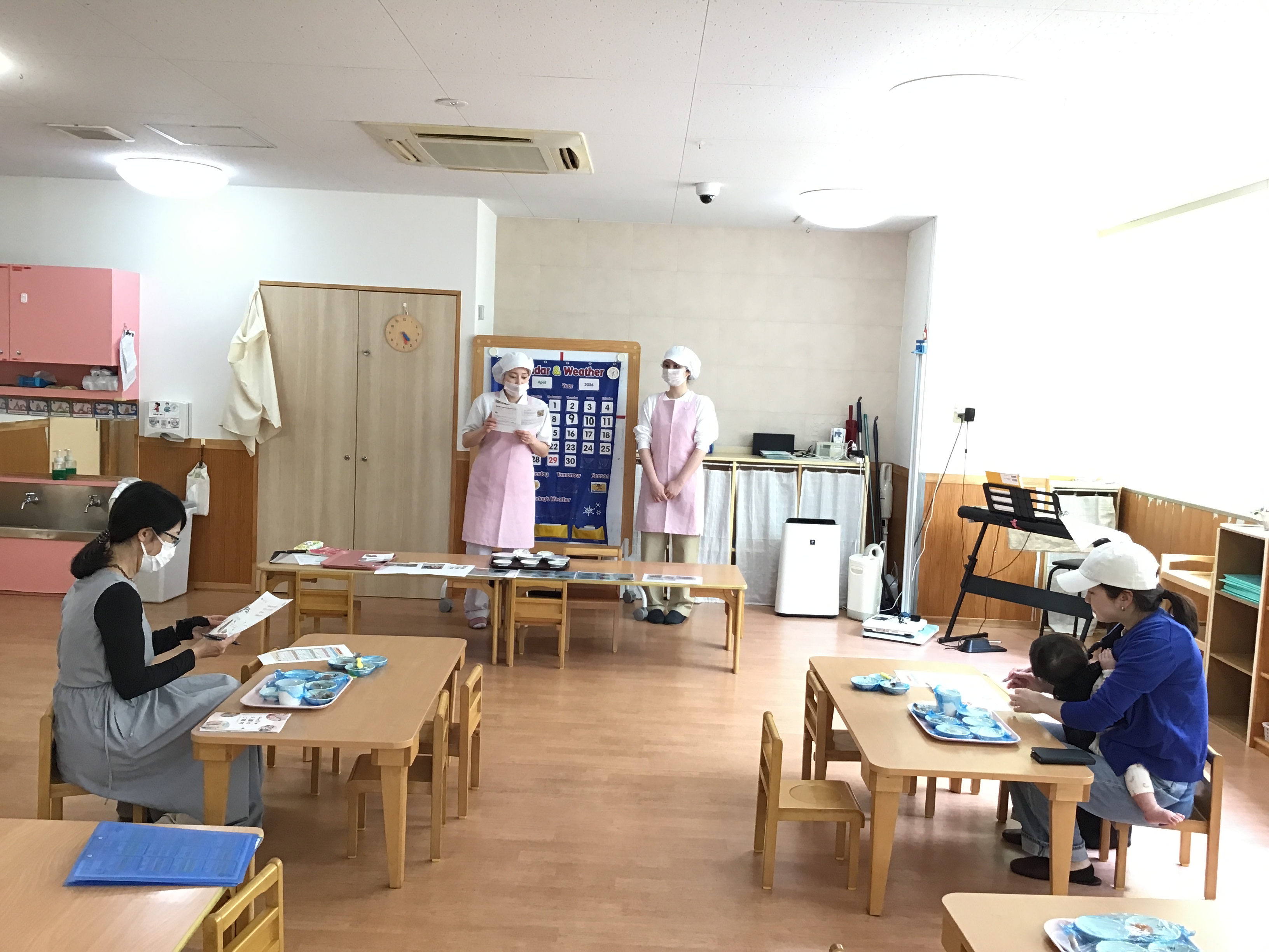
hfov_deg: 58.4
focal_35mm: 31
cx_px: 634
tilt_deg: -6.1
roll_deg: -3.9
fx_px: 1136
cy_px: 476
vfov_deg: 45.4
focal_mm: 3.3
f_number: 2.4
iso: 64
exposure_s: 1/30
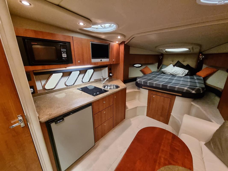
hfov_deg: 106.2
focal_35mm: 13
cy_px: 86
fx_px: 86
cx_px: 114
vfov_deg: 89.9
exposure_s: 1/33
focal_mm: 2.2
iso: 640
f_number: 2.2
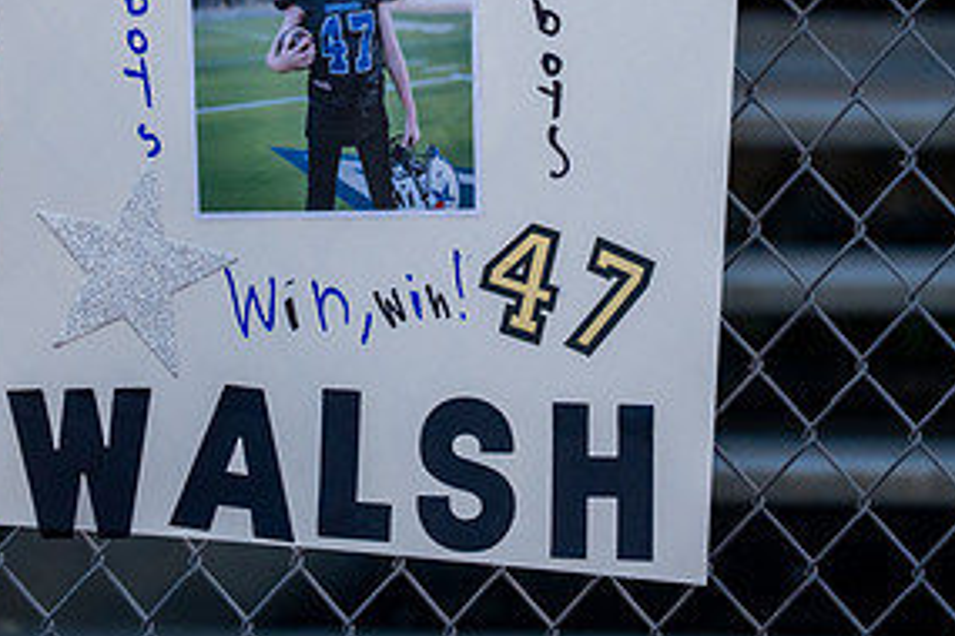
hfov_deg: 5.3
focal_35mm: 389
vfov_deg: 3.5
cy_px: 65
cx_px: 368
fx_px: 10318
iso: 1000
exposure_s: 1/1250
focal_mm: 168
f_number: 2.8
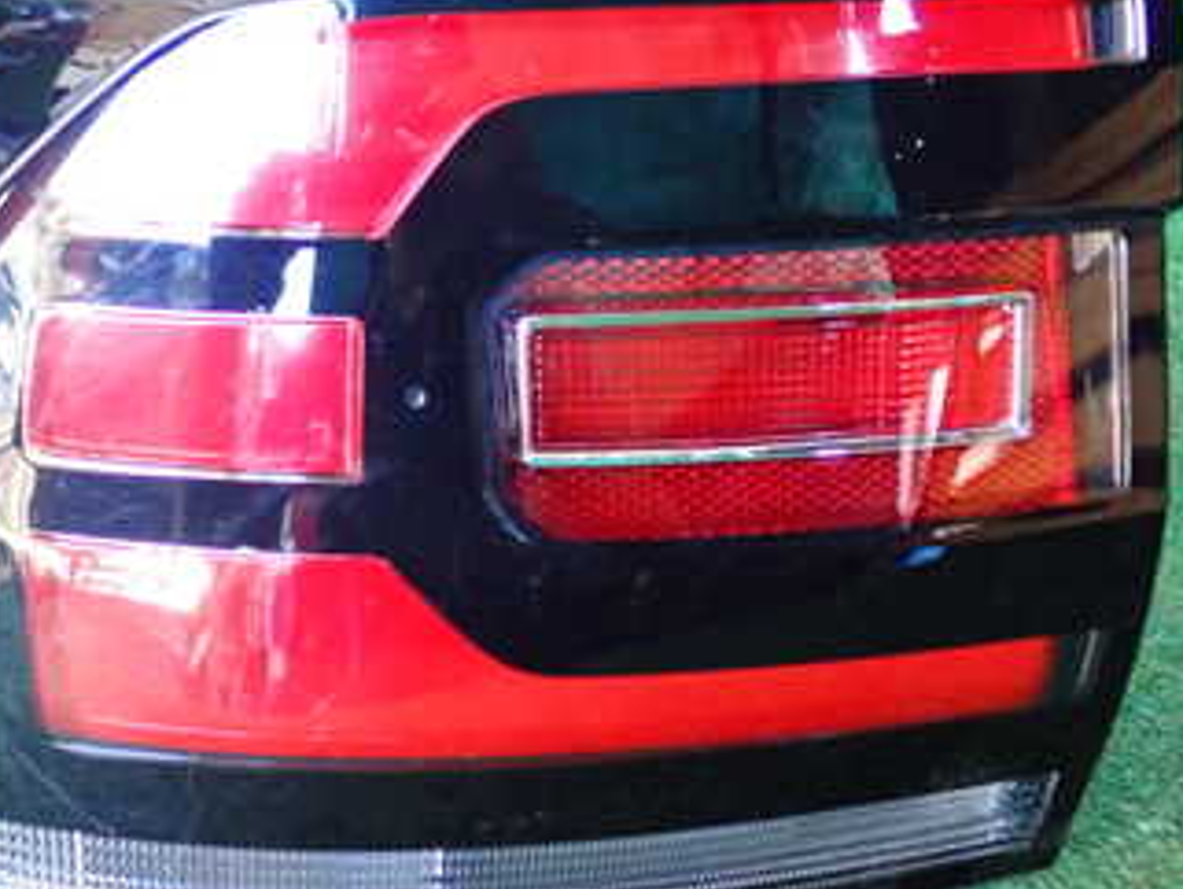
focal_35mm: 56
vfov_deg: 26.1
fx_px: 1915
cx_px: 232
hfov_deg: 33.3
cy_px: 373
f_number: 2.3
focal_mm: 5.4
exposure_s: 1/50
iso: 640
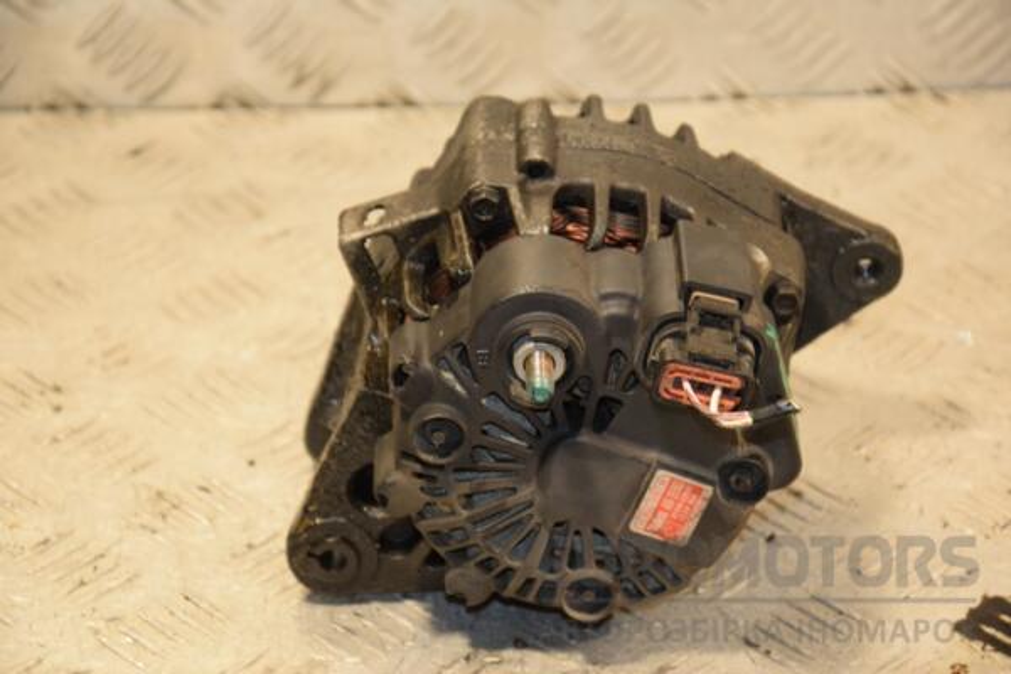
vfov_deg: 10.2
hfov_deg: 15.2
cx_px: 506
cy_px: 337
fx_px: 3791
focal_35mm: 135
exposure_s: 1/100
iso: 800
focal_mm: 90
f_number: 5.6
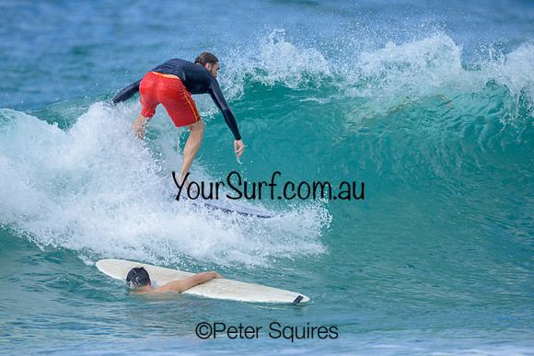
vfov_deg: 1.4
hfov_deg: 2.1
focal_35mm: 965
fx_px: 14316
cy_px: 167
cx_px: 212
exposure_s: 1/2000
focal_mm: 800
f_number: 6.3
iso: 400
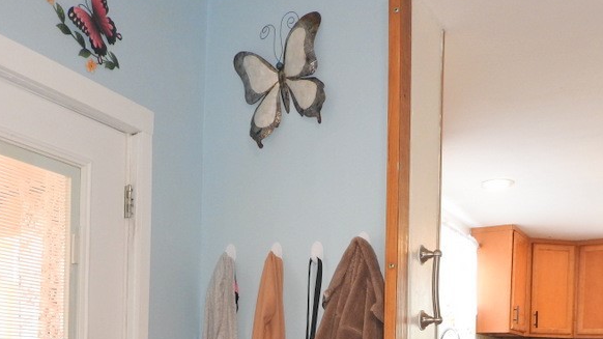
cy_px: 387
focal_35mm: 46
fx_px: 735
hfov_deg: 44.6
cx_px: 306
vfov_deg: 24.0
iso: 200
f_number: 3.3
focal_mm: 4.3
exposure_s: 1/30
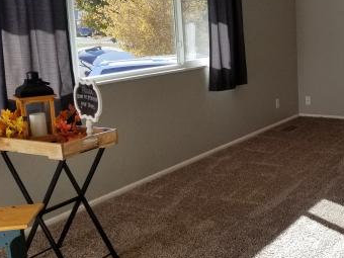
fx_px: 487
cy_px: 84
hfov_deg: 36.4
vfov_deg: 29.5
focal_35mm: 49
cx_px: 313
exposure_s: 1/365
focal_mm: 4.25
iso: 50
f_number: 1.7
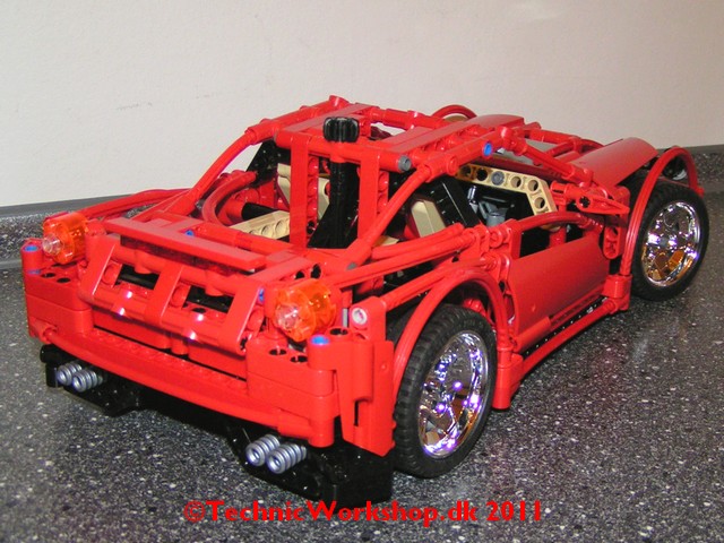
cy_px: 272
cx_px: 362
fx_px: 795
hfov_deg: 49.0
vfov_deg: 37.7
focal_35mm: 38
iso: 200
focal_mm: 5.8
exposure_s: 1/40
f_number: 2.8
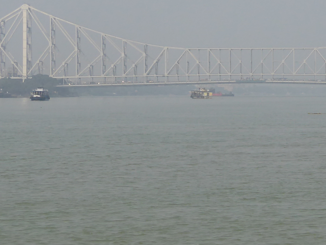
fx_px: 1460
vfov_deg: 9.6
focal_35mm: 155
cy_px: 127
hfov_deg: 12.7
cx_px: 194
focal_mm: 9
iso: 80
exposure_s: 1/800
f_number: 4.1
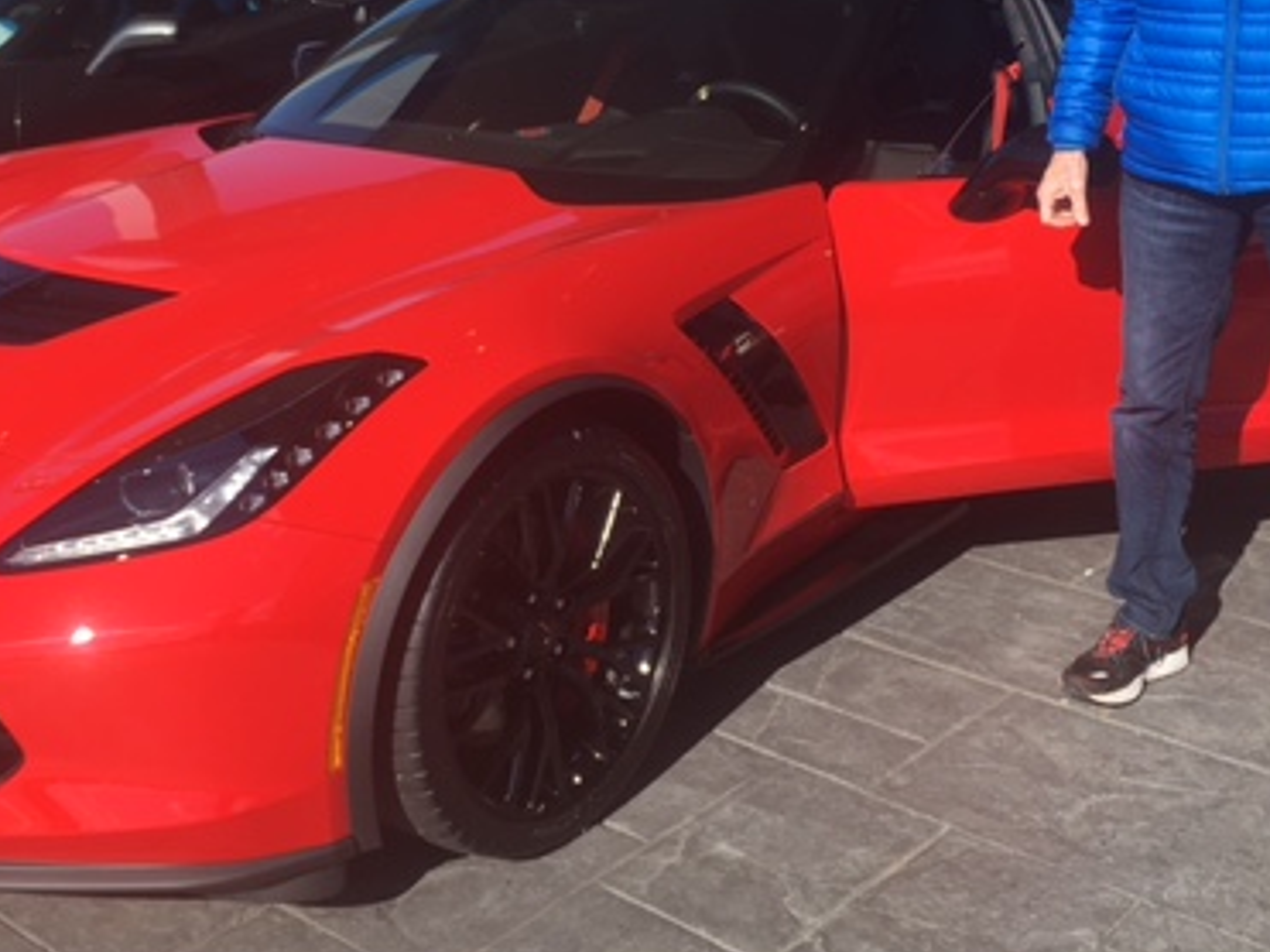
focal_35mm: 50
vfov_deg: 28.7
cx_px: 561
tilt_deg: -13.0
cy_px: 236
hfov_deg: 38.1
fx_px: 1834
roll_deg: +0.4
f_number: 2.2
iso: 25
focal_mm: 4.15
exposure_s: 1/1099
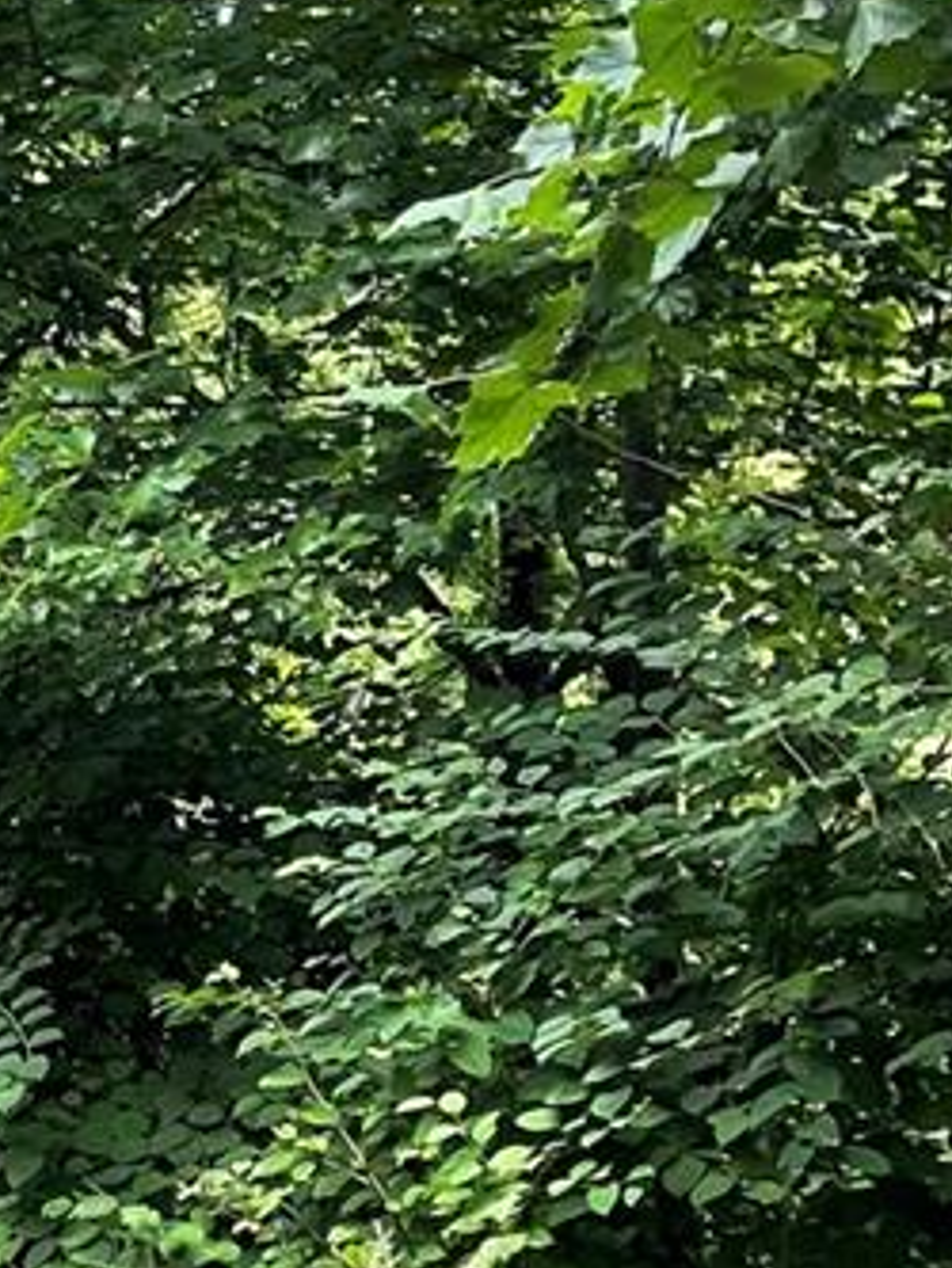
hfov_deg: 11.0
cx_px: -1055
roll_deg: -2.1
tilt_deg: +0.1
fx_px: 4397
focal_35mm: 120
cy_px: 796
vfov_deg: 16.4
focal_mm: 5.1
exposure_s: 1/121
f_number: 1.6
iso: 32
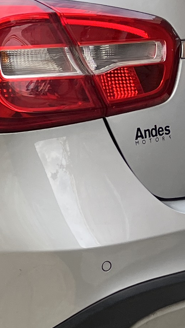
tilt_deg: -7.6
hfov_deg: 8.9
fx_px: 1090
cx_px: -231
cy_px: 109
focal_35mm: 125
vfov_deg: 17.1
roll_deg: +0.1
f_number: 1.6
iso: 50
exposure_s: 1/751
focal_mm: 5.1
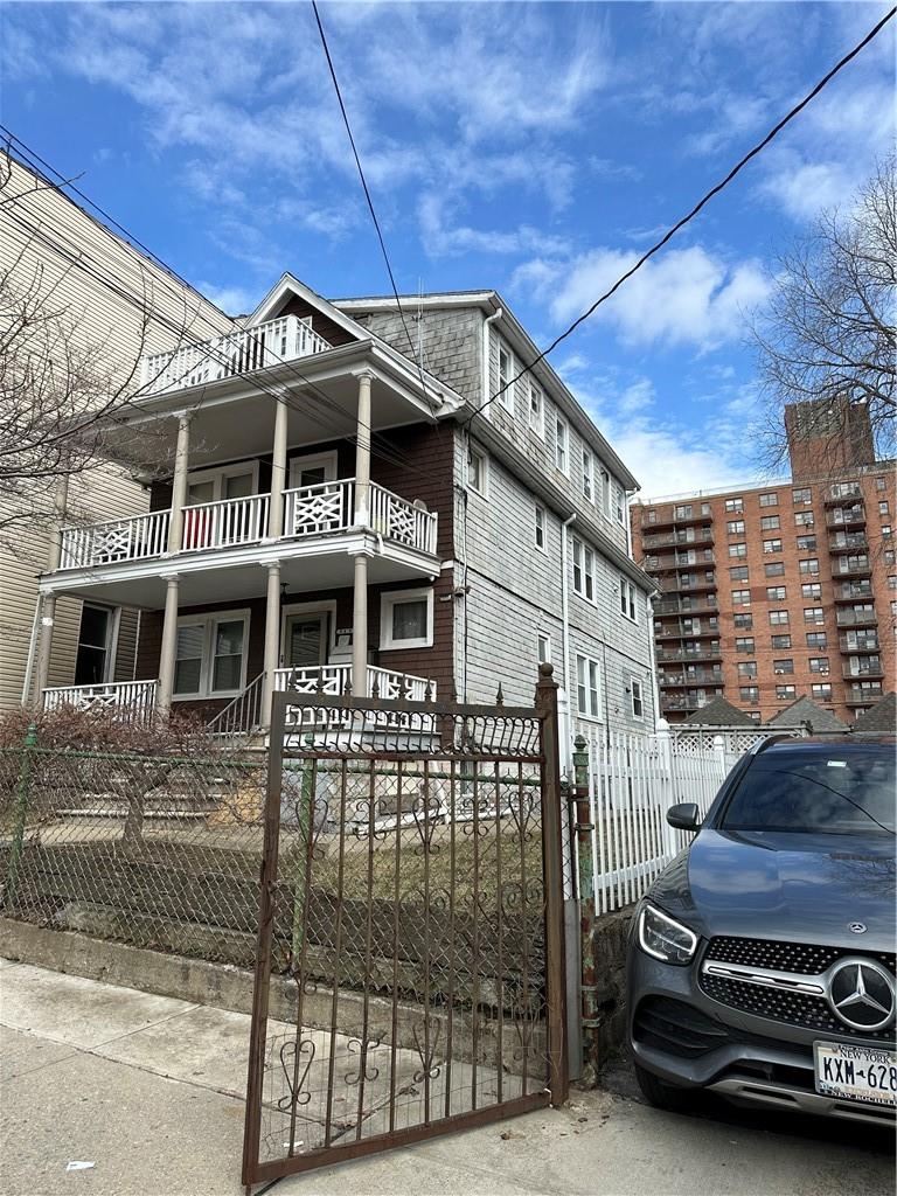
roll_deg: -0.7
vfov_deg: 71.6
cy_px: 598
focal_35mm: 24
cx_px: 448
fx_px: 829
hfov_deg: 56.8
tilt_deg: +12.9
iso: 80
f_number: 1.78
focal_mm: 6.86
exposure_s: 1/2732
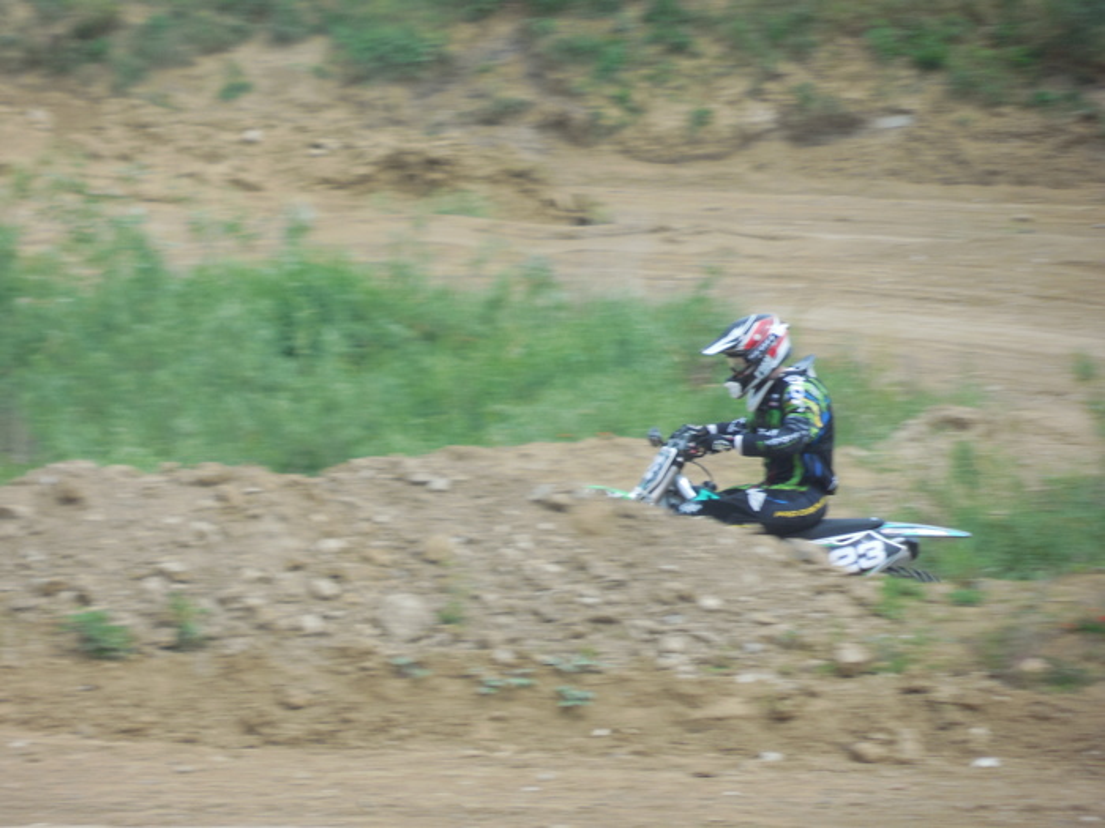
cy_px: 414
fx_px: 11173
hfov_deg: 5.7
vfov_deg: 4.2
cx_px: 552
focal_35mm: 350
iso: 125
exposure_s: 1/320
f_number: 5.9
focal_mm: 63
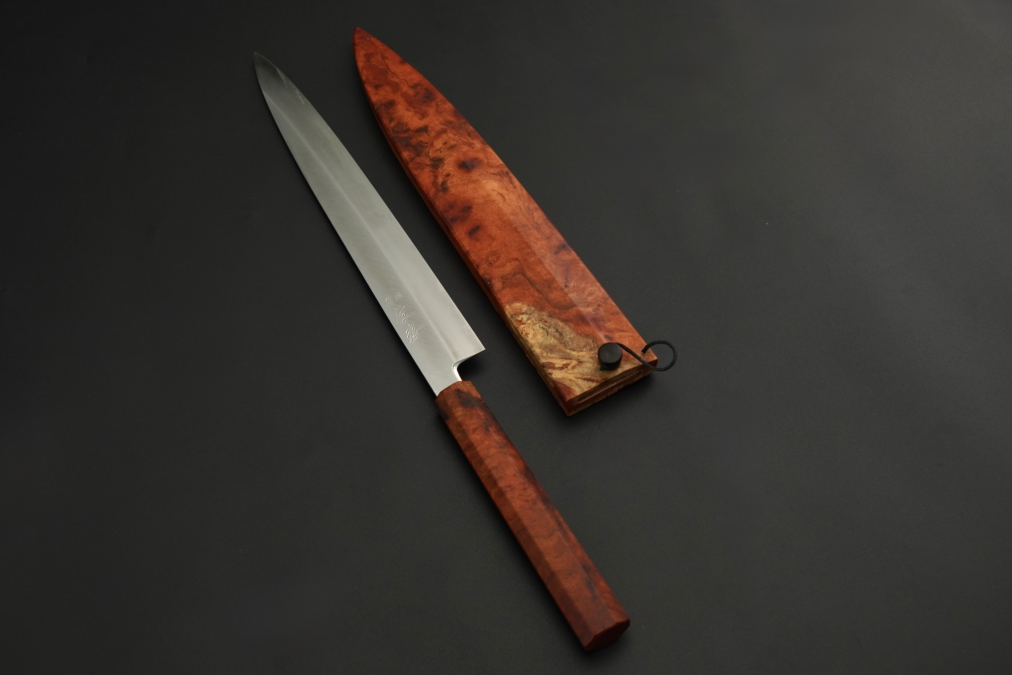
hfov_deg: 38.1
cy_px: 333
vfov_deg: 26.0
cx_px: 470
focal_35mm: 52
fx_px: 1463
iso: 500
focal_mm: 30.7
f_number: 5.6
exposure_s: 1/160
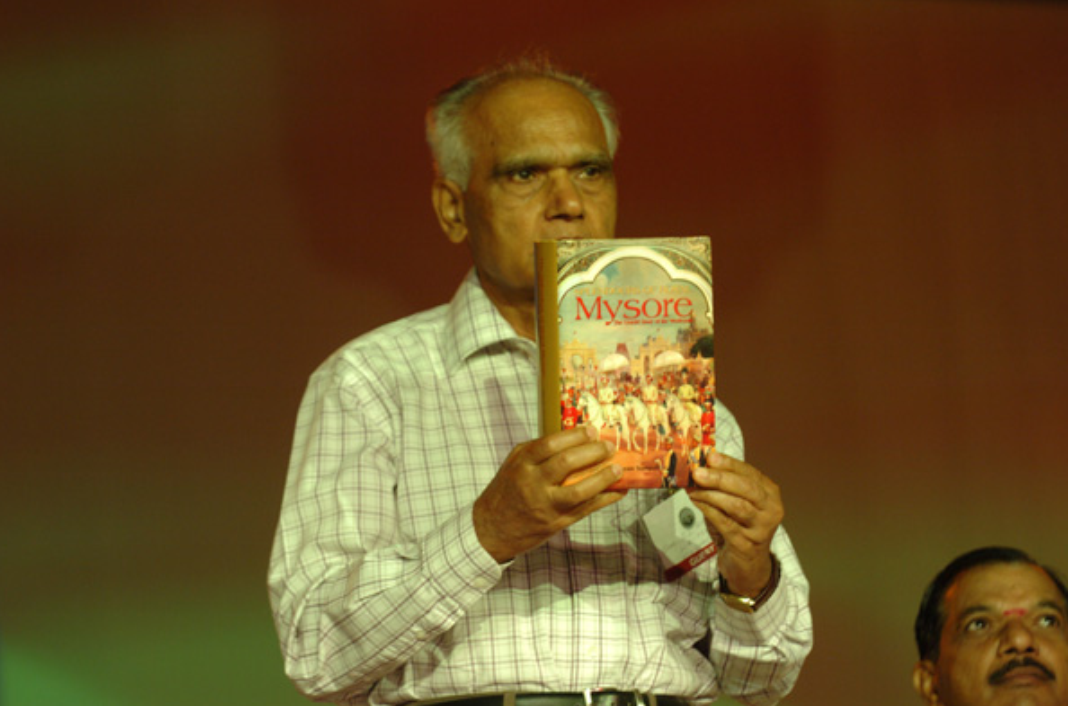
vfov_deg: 7.2
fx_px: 5608
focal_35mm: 190
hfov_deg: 10.9
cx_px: 532
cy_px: 355
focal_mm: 125
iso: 400
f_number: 2.8
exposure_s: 1/60
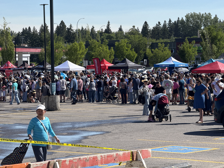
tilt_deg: -1.2
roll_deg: +0.8
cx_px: 112
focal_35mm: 120
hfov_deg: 16.4
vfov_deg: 12.3
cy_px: 84
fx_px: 777
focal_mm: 15.66
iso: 50
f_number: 2.8
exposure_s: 1/1318
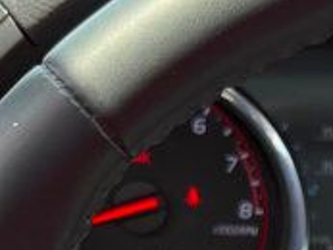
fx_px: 1367
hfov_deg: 13.2
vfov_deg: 9.6
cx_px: 493
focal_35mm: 142
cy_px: 537
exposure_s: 1/419
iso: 100
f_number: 1.78
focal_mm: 6.76
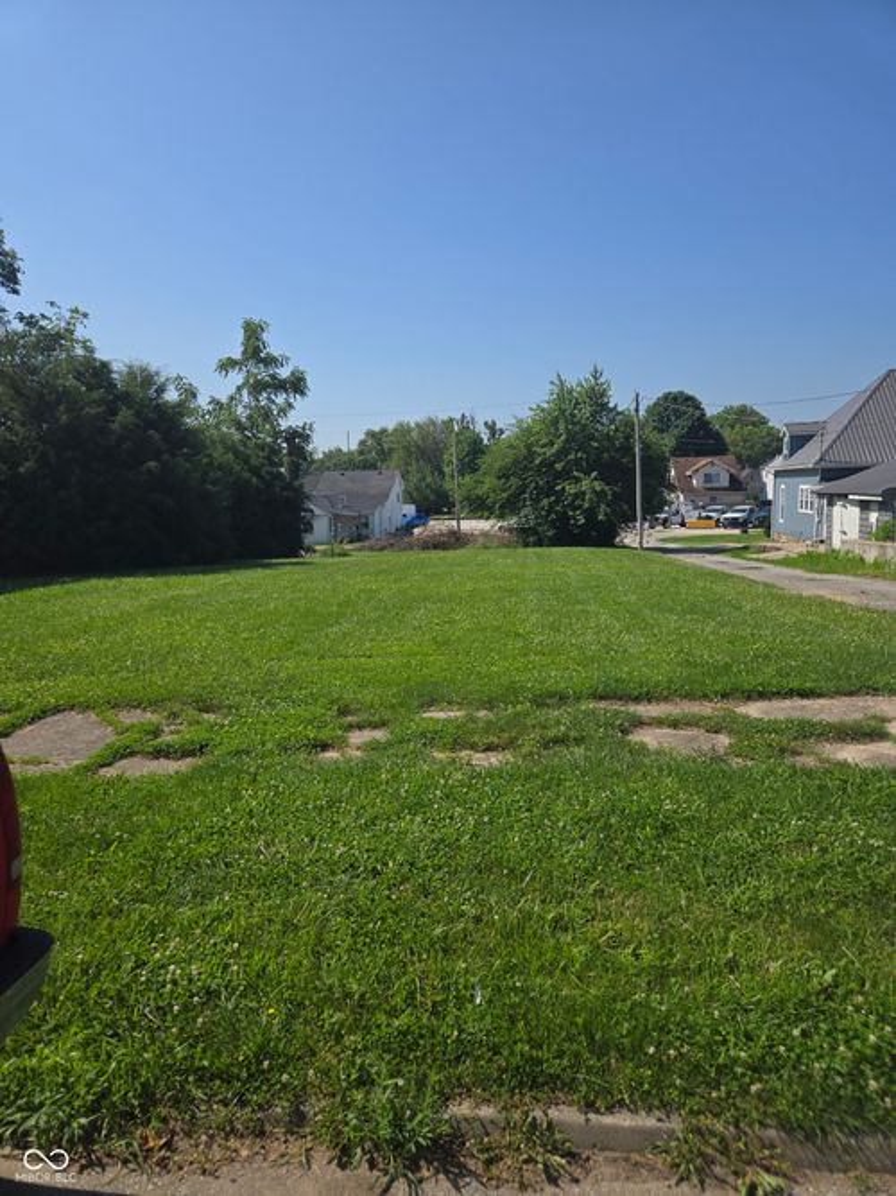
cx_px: 448
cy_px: 598
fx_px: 794
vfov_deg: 73.9
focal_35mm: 23
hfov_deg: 58.9
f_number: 1.8
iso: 25
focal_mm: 5.4
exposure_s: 1/2384
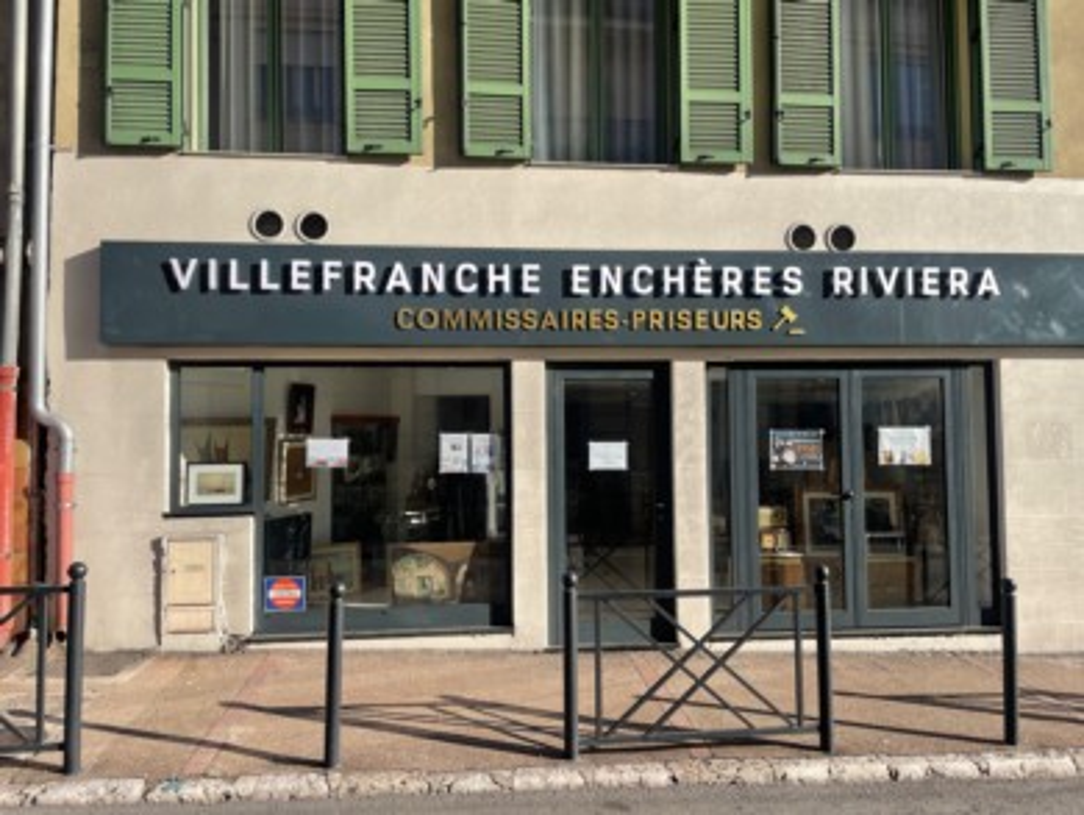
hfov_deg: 67.3
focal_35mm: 26
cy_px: 408
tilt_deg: +2.2
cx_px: 542
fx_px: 815
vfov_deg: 53.1
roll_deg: +1.5
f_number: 1.6
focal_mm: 4.2
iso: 32
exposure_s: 1/2053
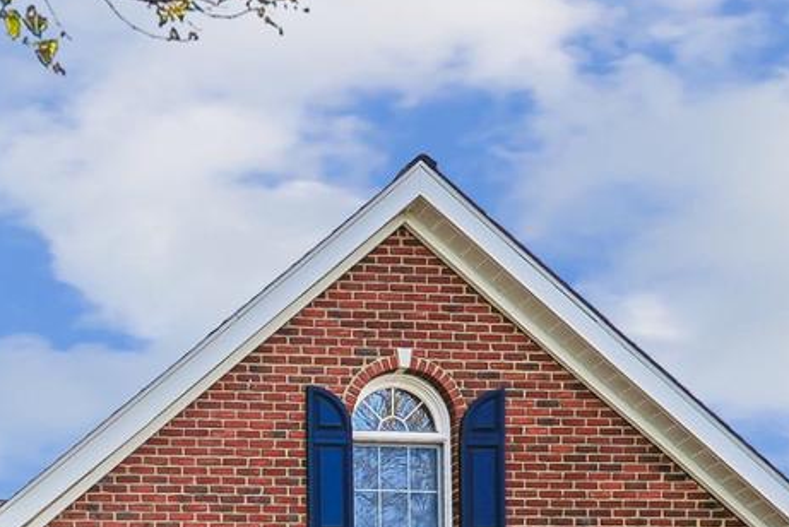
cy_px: 747
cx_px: -262
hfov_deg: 30.4
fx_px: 1096
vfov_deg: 22.9
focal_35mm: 50
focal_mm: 16
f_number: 4.5
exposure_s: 1/60
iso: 80
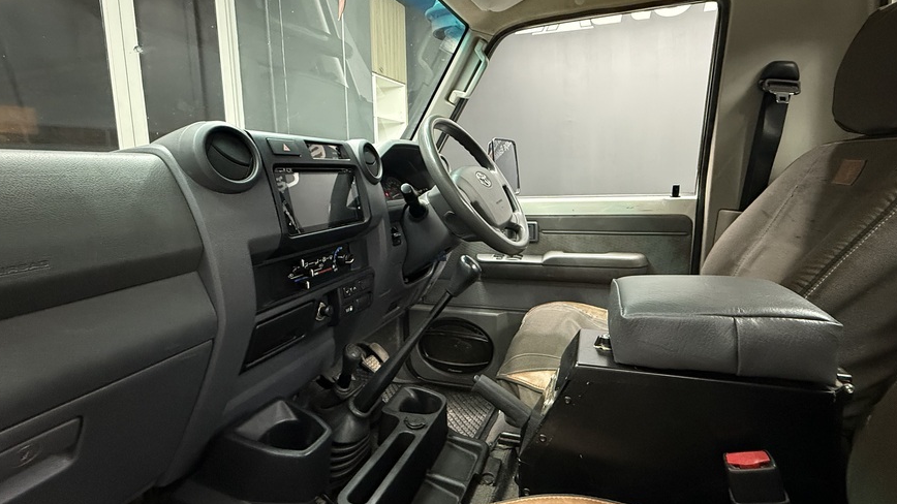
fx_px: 428
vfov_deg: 60.9
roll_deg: +0.9
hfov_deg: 92.5
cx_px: 481
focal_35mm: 18
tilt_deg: -6.7
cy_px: 227
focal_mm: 2.22
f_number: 2.2
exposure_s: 1/50
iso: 640
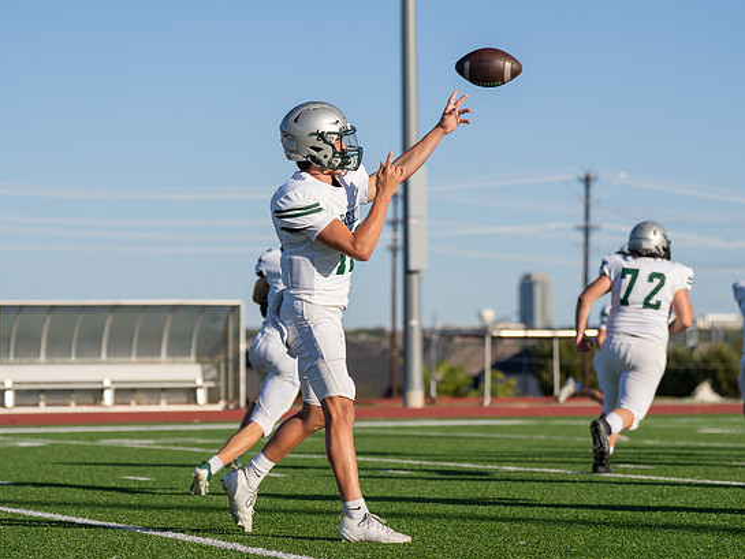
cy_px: 277
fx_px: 2648
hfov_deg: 16.0
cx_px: 325
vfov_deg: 12.1
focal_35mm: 123
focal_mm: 88
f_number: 2.8
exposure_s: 1/2500
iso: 100
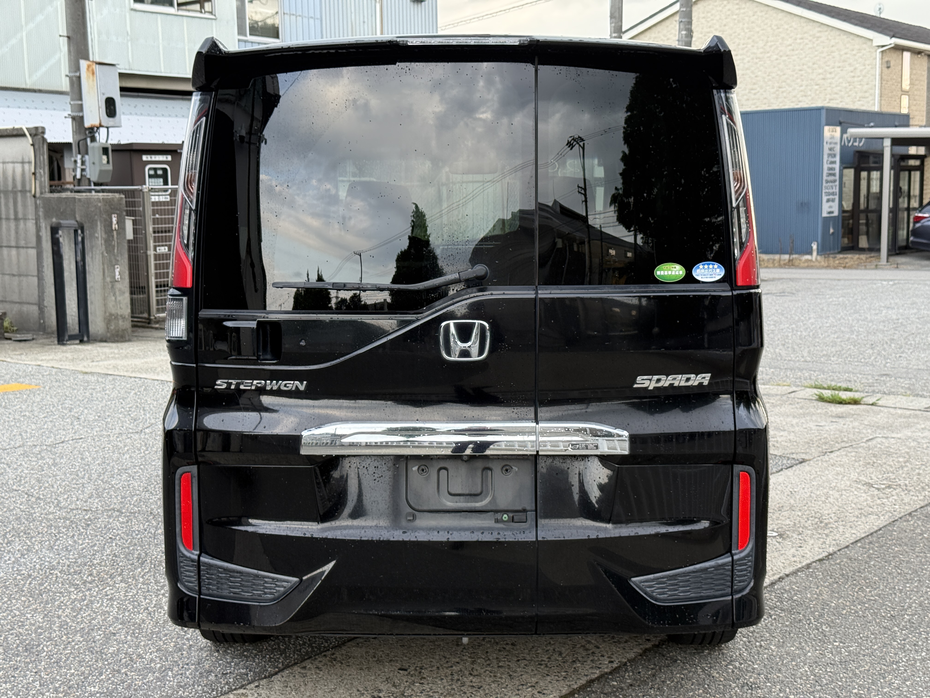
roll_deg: +0.8
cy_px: 349
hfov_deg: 39.7
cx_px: 465
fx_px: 1290
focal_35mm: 48
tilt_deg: -6.9
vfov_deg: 30.3
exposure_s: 1/242
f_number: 1.78
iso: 125
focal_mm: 6.76
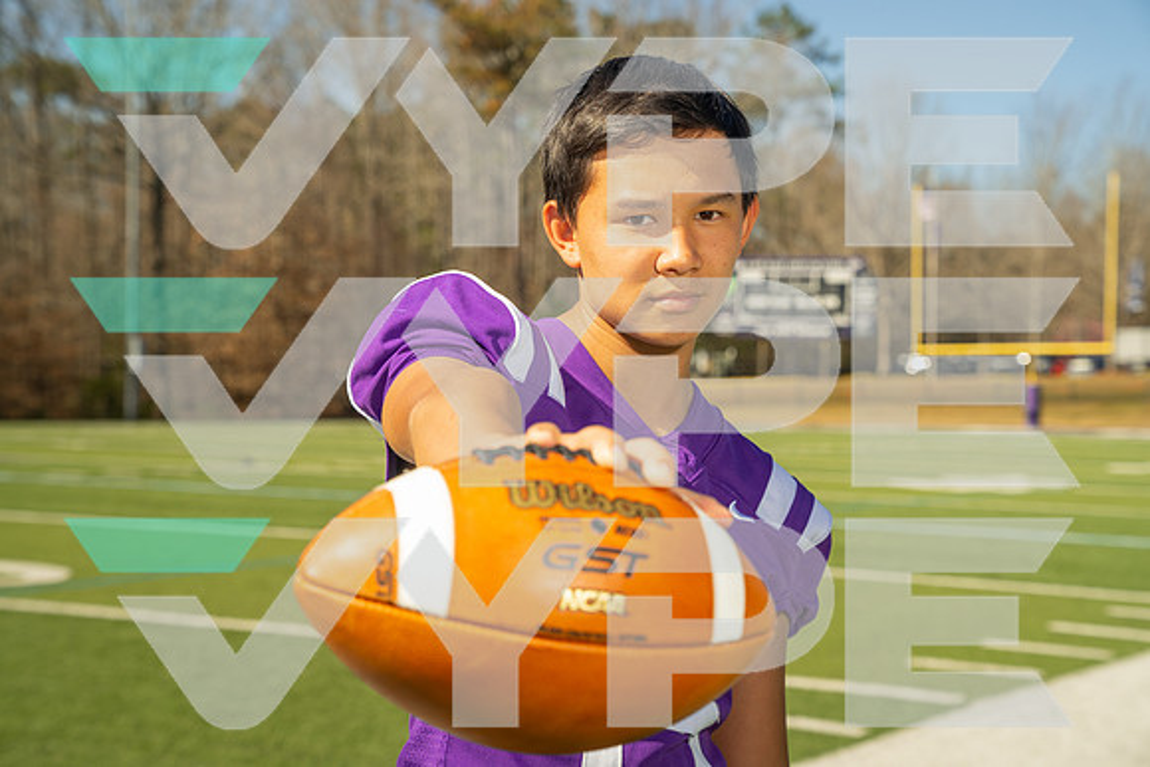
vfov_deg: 21.3
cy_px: 384
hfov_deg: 31.4
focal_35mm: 64
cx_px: 575
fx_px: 2045
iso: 100
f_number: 5.6
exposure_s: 1/125
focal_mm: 64
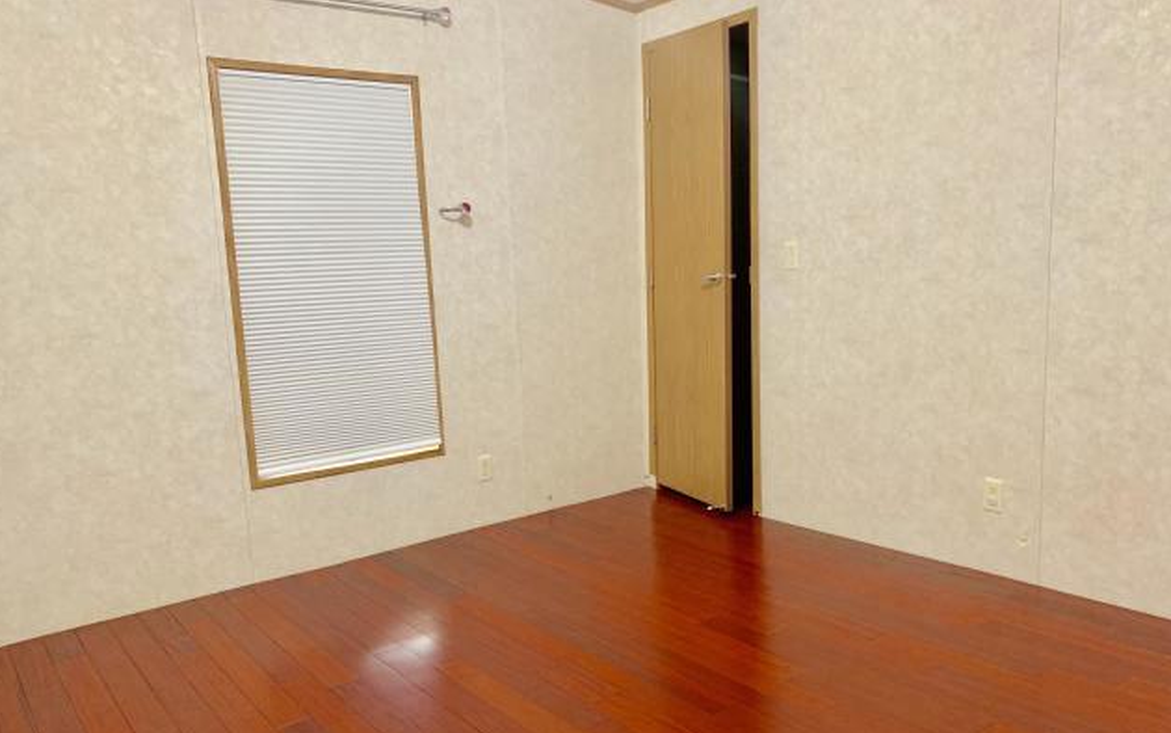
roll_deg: +1.6
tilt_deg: -7.9
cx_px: 582
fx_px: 894
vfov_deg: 44.5
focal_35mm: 28
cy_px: 415
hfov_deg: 66.5
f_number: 1.8
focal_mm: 4.25
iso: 400
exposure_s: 1/40
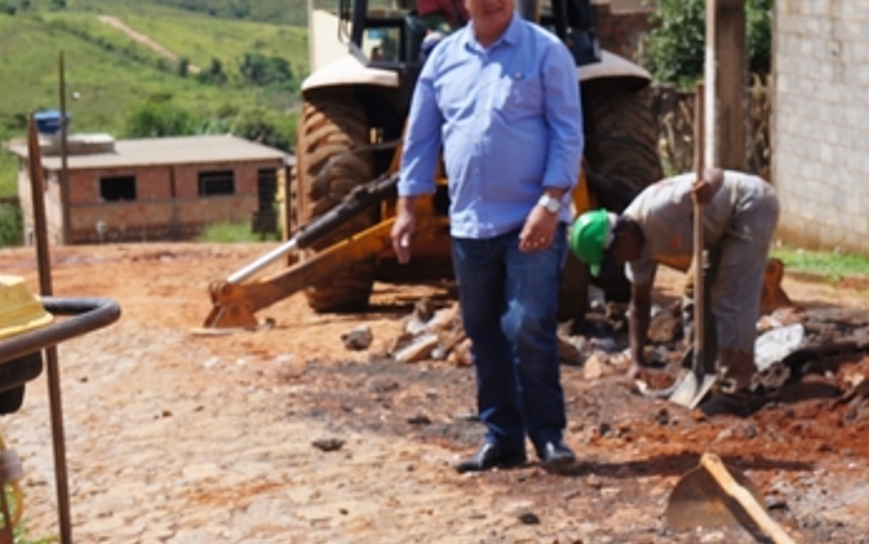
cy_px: 268
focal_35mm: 117
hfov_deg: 17.9
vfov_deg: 11.2
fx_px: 2765
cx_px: 458
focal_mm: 53
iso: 200
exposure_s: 1/200
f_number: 13
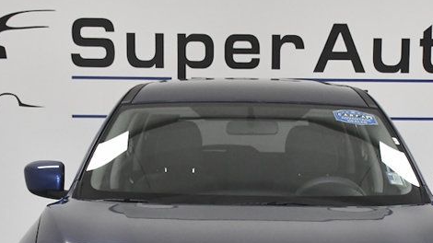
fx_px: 1021
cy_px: 281
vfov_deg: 13.3
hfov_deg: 23.9
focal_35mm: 89
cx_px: 260
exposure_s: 1/4000
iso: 2500
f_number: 3.8
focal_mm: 26
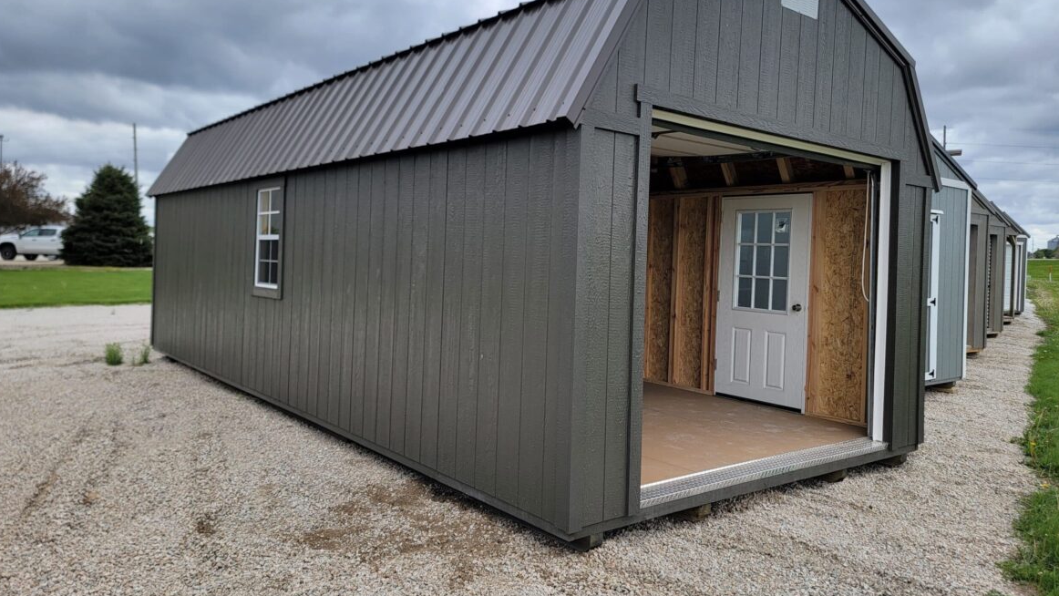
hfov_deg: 69.8
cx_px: 520
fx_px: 758
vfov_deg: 42.8
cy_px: 252
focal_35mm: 27
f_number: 1.8
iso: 16
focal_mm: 6.7
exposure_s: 1/601
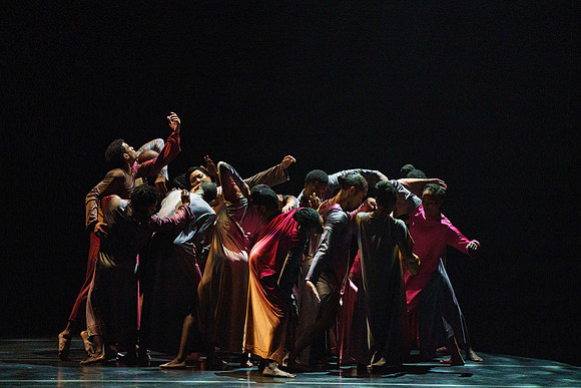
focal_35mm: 308
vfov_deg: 4.5
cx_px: 271
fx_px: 4970
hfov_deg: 6.7
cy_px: 156
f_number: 5.6
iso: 6400
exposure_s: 1/250
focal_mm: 256
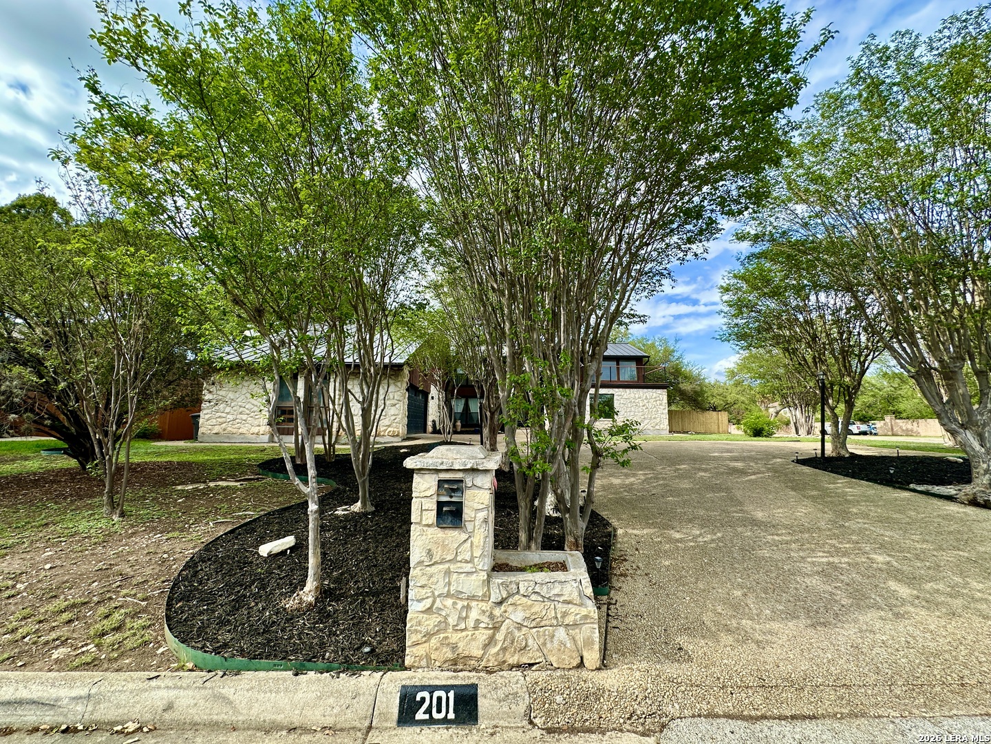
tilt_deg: +8.5
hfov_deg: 102.1
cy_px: 372
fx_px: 401
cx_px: 496
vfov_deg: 85.7
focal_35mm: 14
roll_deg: -1.2
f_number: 2.2
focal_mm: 2.22
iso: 40
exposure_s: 1/626
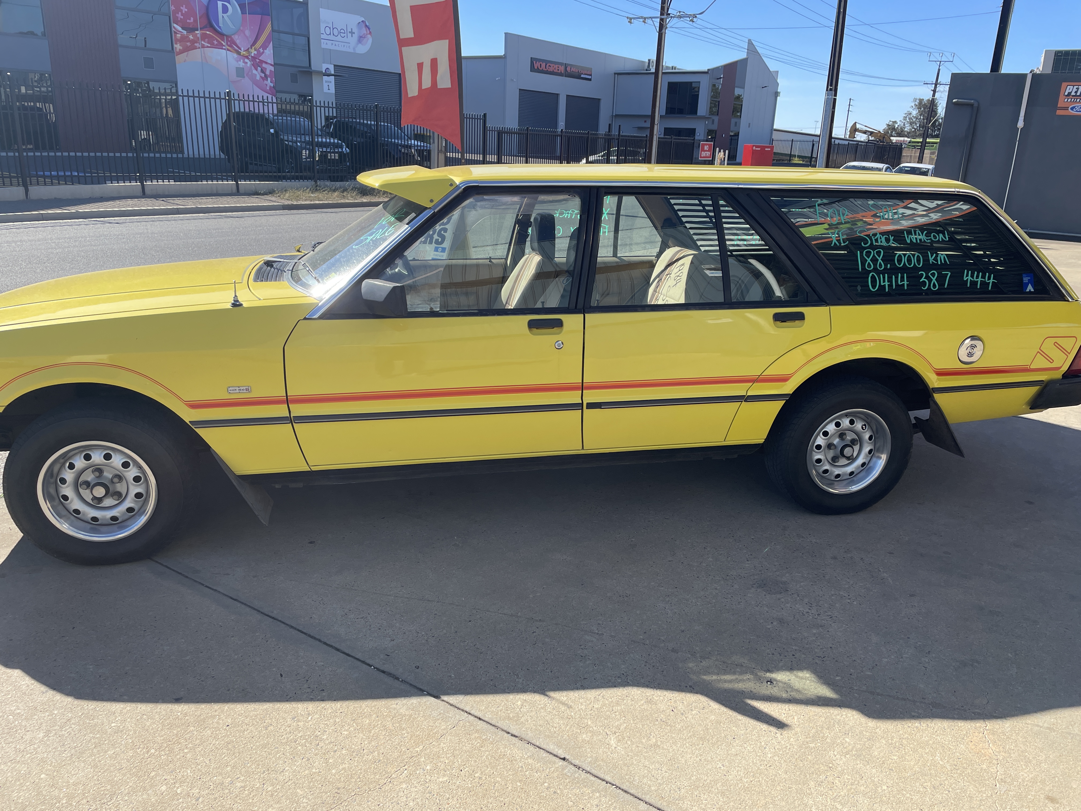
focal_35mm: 26
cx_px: 540
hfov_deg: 67.3
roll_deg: -3.0
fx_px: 812
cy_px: 406
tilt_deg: -15.9
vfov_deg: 53.1
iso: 32
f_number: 1.6
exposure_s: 1/1667
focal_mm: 4.2
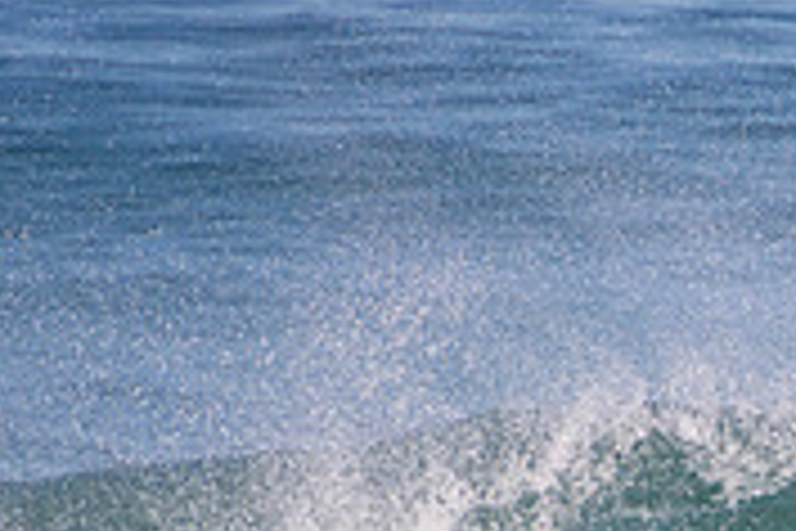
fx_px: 43401
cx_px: 1079
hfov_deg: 1.1
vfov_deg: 0.7
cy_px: 848
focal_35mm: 1963
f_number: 5.6
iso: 250
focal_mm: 400
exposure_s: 1/1250
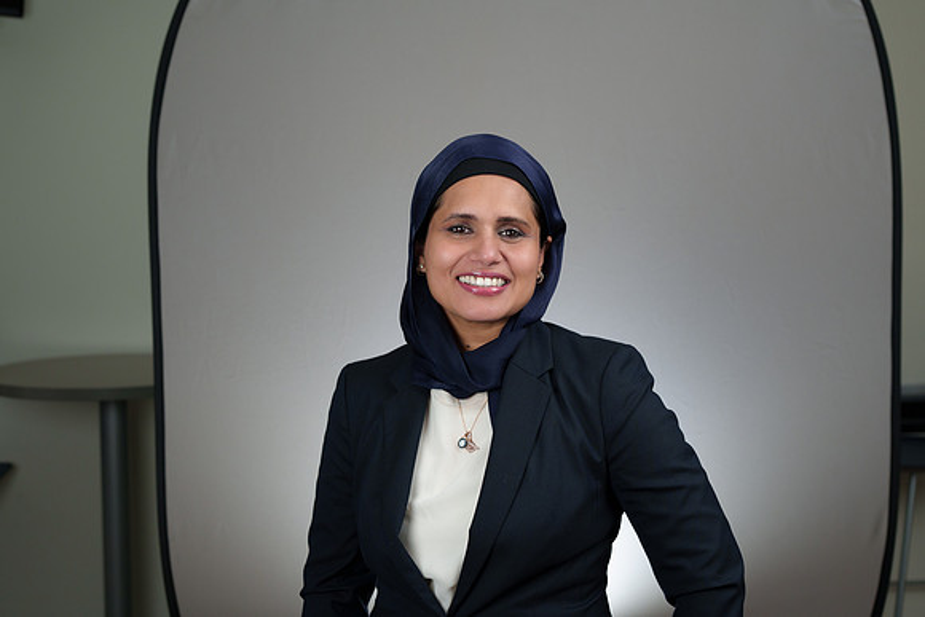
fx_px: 1285
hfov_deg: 39.6
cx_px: 462
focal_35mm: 50
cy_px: 308
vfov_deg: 27.0
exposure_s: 1/250
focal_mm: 50
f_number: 4
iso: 640
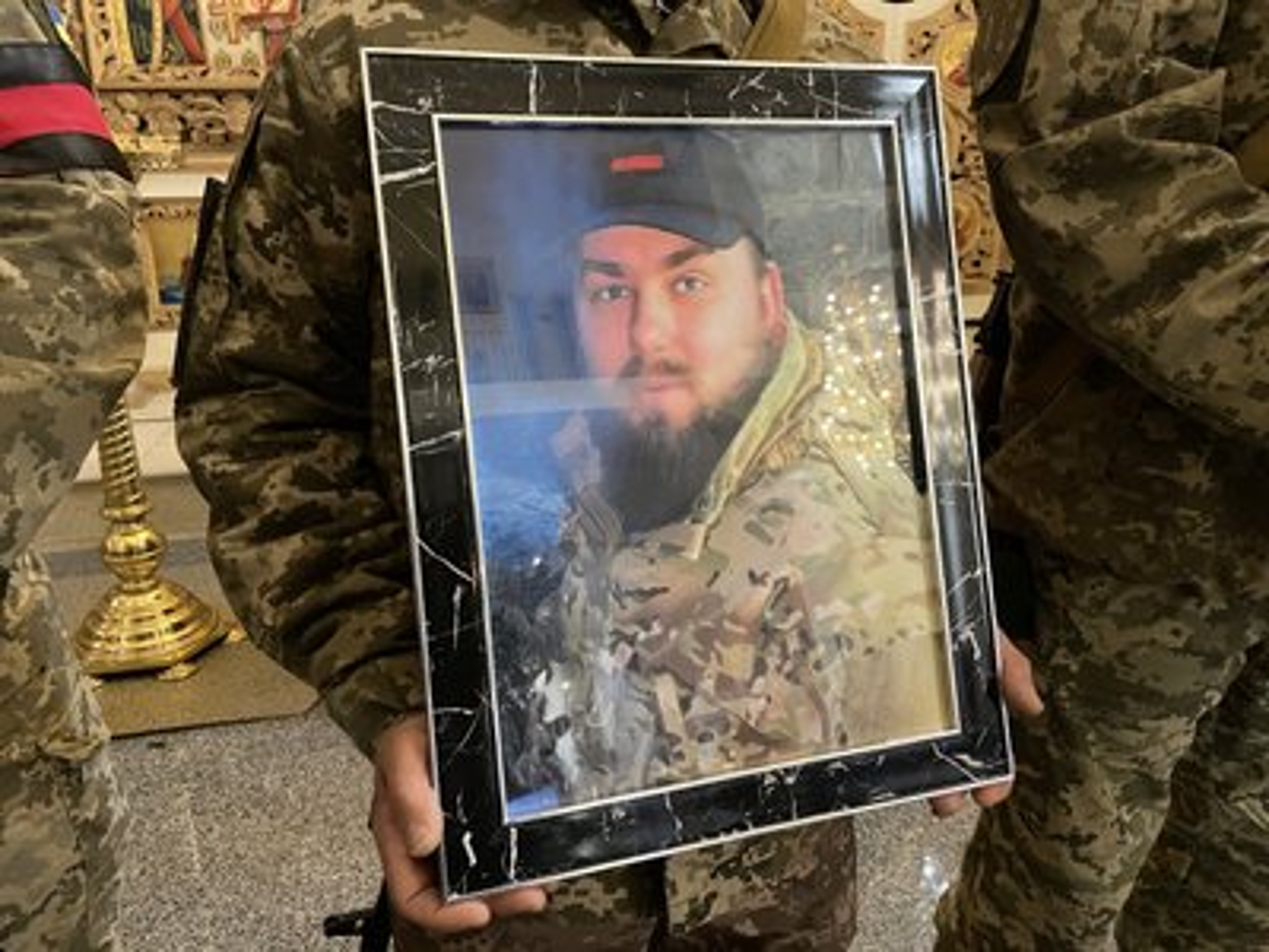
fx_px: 953
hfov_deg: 67.3
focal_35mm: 26
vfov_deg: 53.1
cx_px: 634
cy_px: 476
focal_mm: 4.2
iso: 500
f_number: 1.6
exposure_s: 1/50
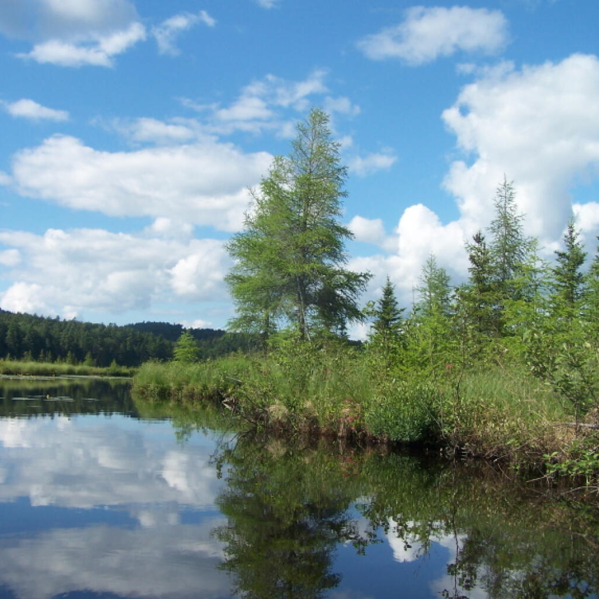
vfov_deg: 37.6
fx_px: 881
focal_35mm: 45
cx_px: 299
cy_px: 302
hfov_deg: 37.6
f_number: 4
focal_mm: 6.3
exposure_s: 1/800
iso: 80
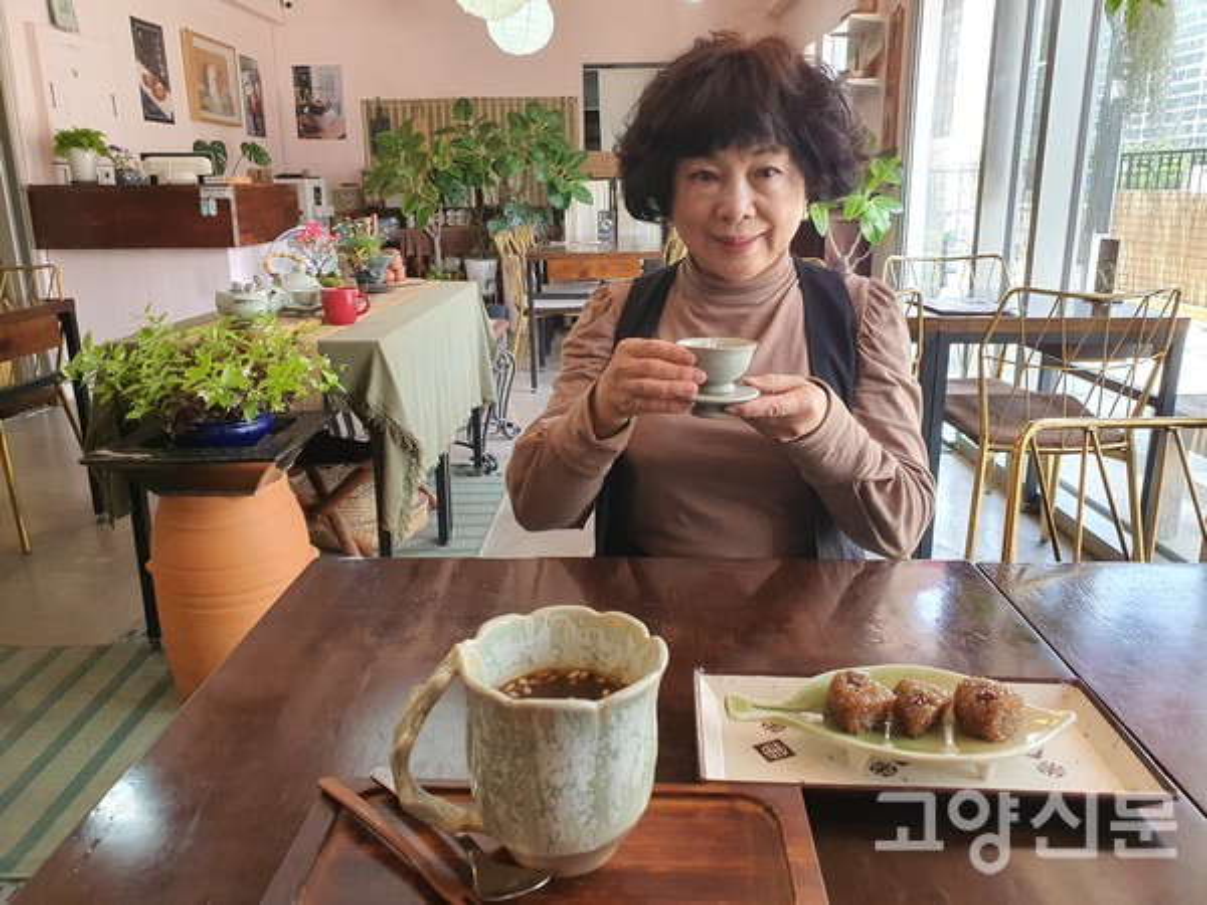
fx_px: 907
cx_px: 604
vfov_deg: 53.1
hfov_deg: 67.3
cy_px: 452
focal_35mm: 26
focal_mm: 4.3
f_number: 2.4
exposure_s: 1/120
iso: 250
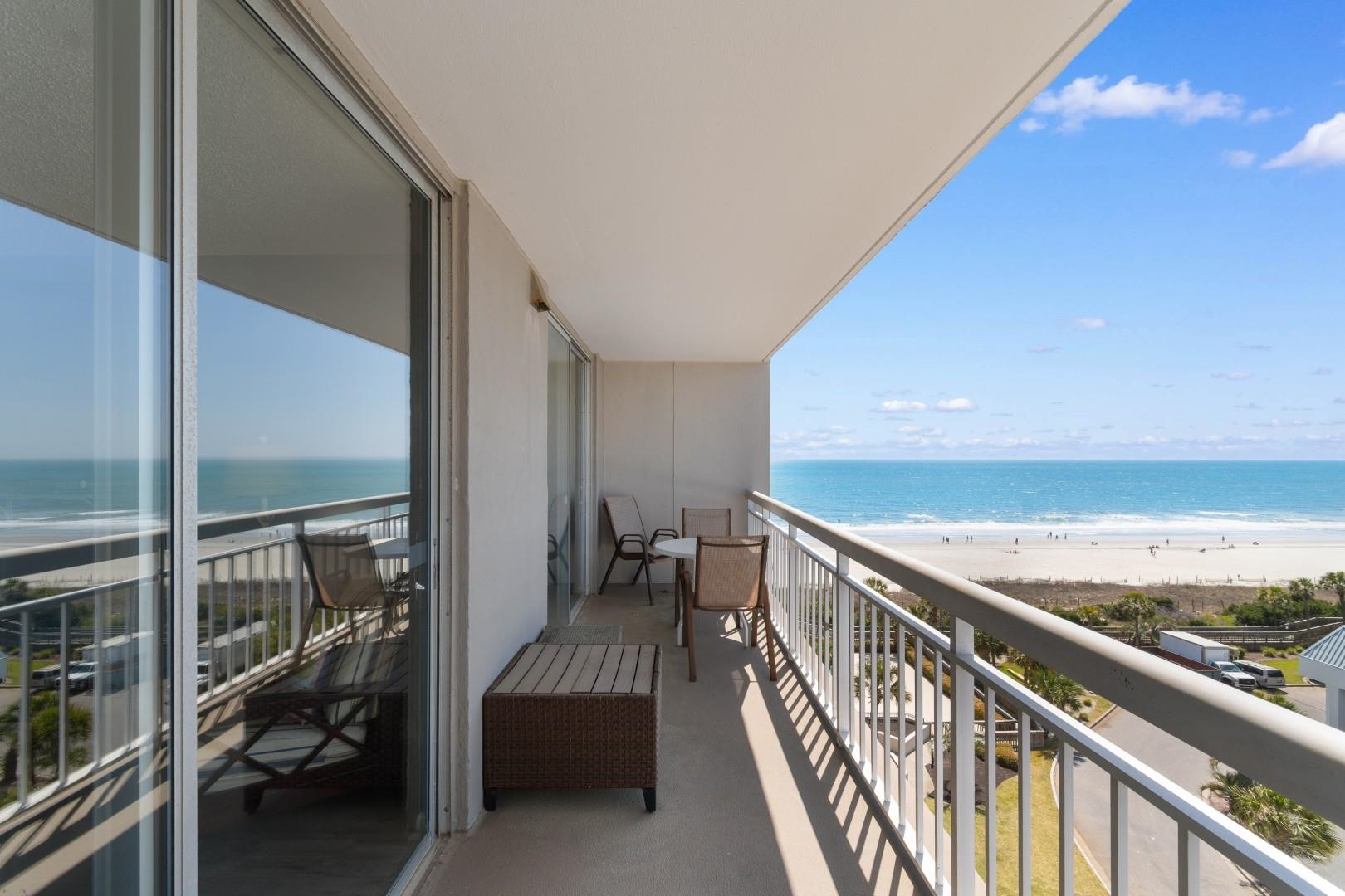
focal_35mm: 15
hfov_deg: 100.4
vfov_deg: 77.3
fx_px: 560
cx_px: 672
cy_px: 448
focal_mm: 10
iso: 100
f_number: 5.6
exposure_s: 1/125
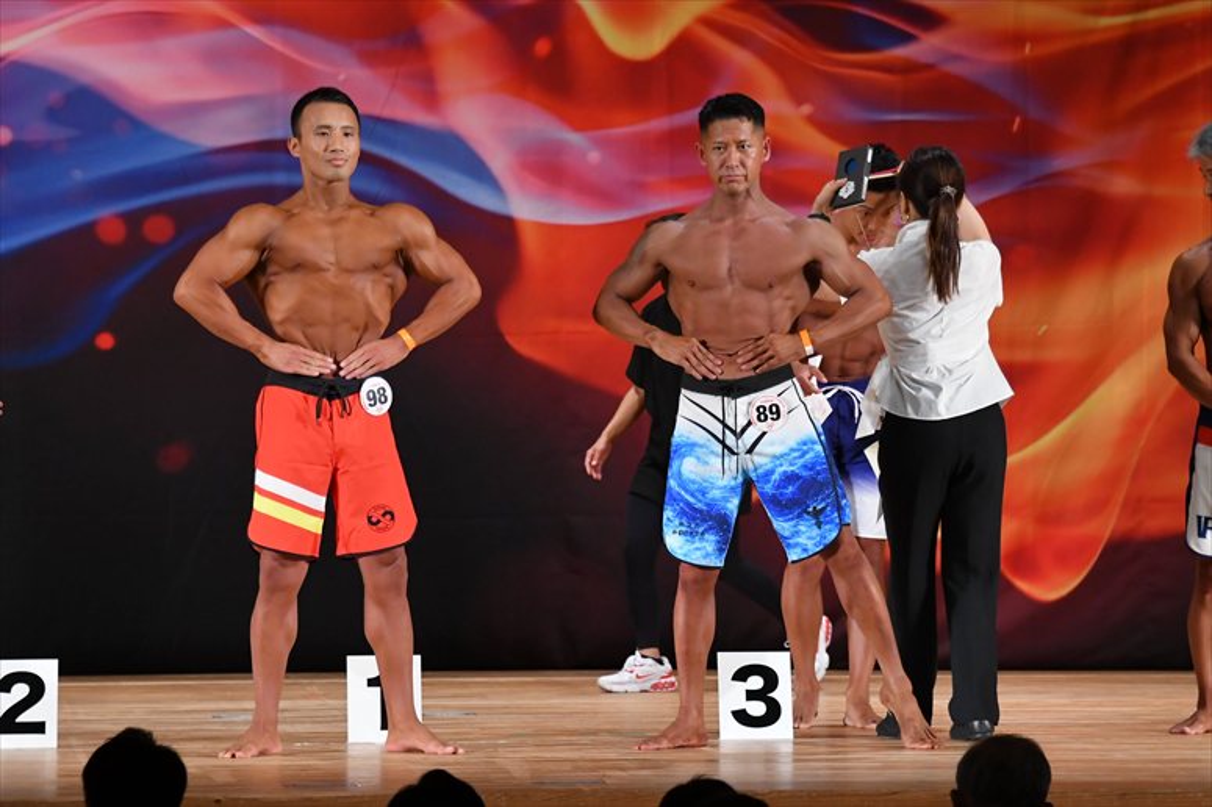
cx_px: 606
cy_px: 404
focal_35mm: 217
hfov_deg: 9.5
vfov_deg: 6.3
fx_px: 7302
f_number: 5.6
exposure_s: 1/400
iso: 3200
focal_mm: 145
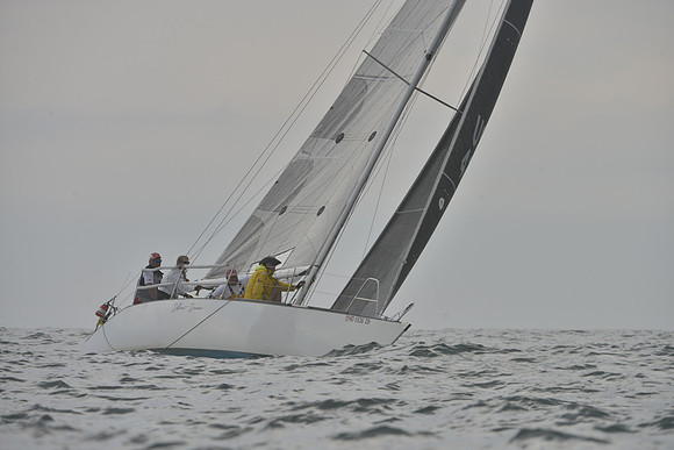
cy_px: 225
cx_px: 337
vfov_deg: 4.0
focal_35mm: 340
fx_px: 6367
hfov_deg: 6.1
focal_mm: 340
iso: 280
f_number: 8
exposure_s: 1/800
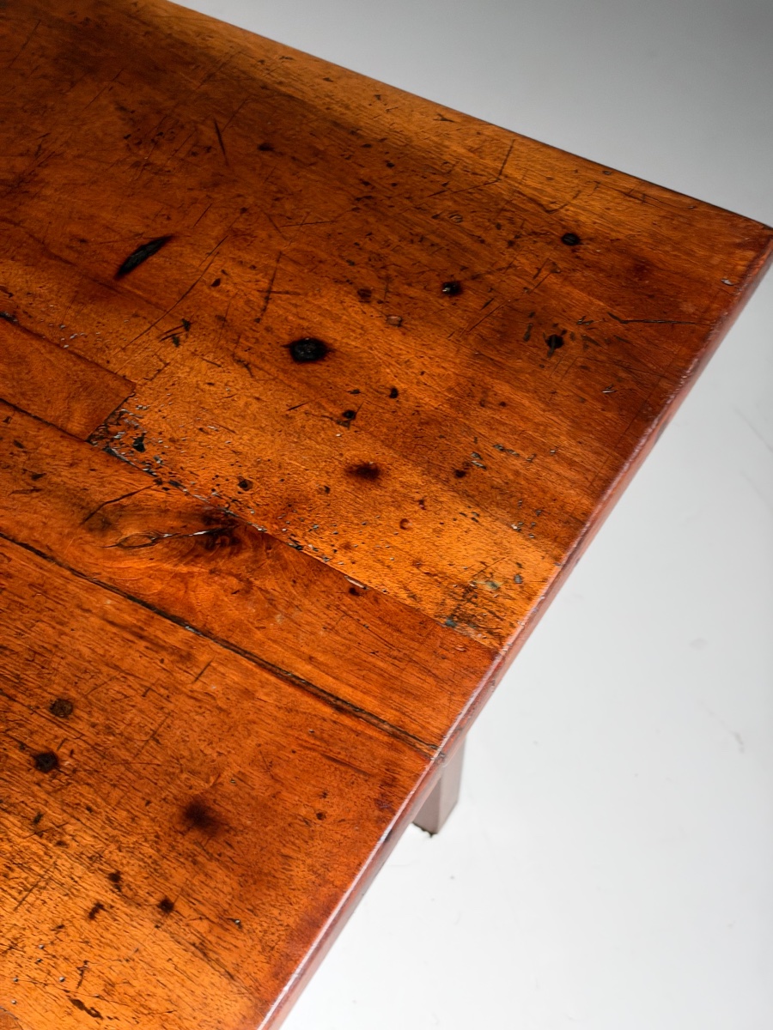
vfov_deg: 39.7
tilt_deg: -51.3
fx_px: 1429
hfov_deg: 30.3
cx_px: 386
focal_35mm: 48
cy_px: 515
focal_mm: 6.93
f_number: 1.8
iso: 250
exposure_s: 1/41
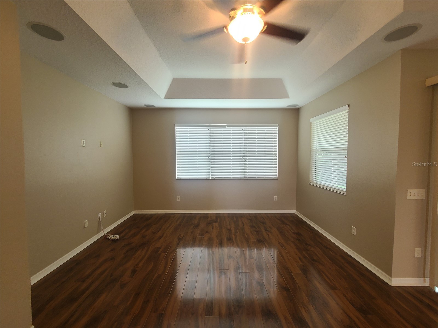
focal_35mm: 13
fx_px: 164
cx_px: 219
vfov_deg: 89.9
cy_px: 164
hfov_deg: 106.2
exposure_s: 1/60
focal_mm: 2.2
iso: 160
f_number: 2.2
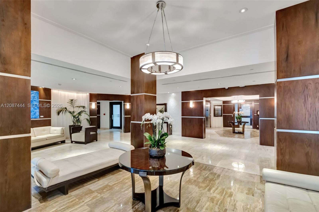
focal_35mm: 15
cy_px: 106
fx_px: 133
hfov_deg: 100.4
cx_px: 160
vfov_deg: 77.3
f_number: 5.6
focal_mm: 10
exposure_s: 1/25
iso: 2000
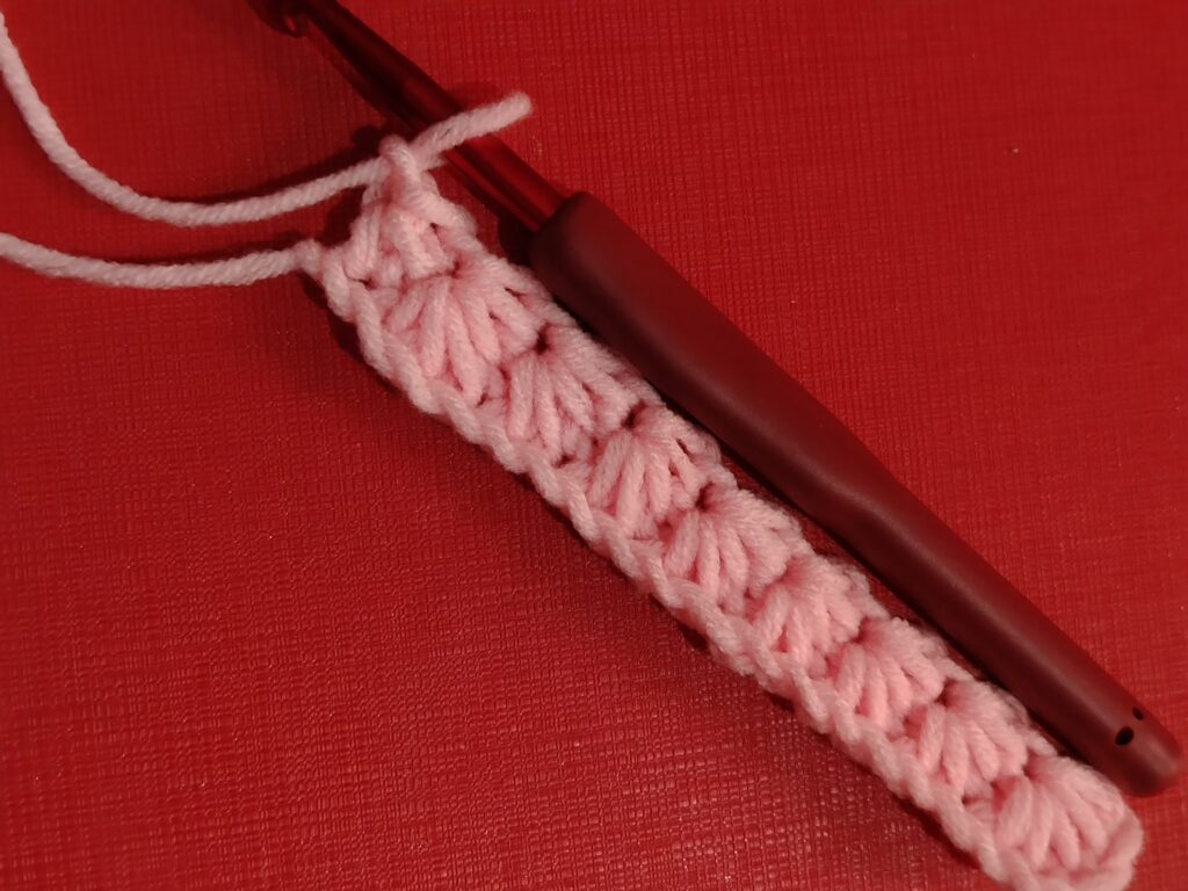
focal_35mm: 48
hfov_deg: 39.7
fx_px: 1647
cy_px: 446
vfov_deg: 30.3
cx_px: 594
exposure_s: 1/33.3
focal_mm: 5.25
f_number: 1.75
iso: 2072
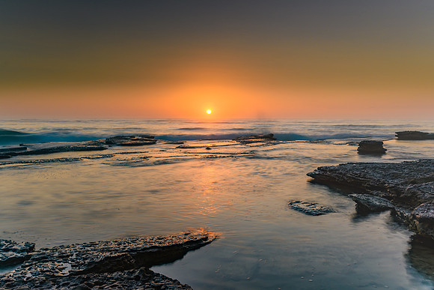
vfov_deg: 42.0
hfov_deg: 59.8
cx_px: 221
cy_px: 143
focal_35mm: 31
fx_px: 378
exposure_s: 1.3
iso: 100
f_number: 8
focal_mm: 20
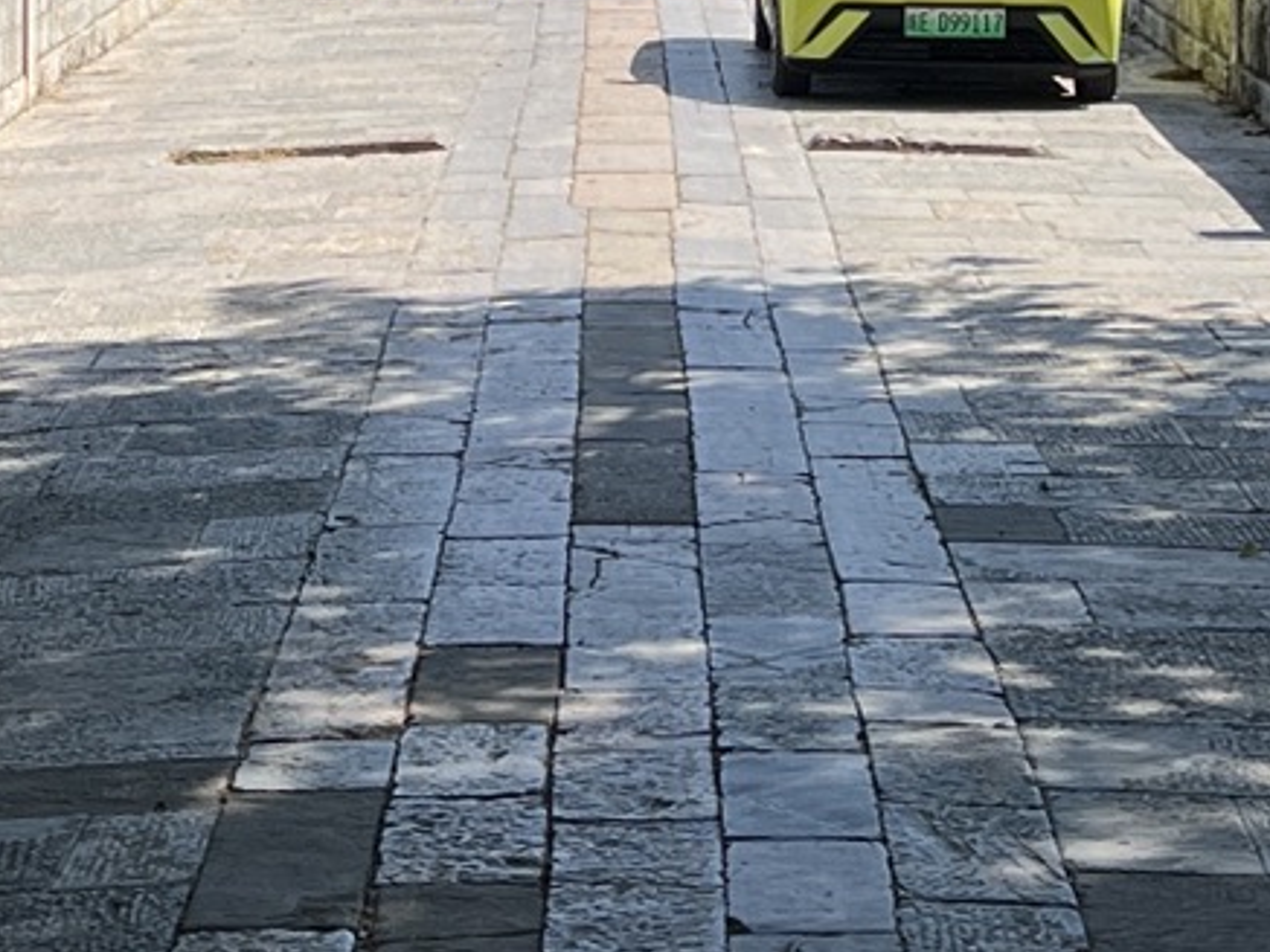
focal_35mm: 119
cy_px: -232
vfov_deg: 12.1
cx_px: 645
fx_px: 4367
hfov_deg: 16.5
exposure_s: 1/4630
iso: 50
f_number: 1.5
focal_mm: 5.7
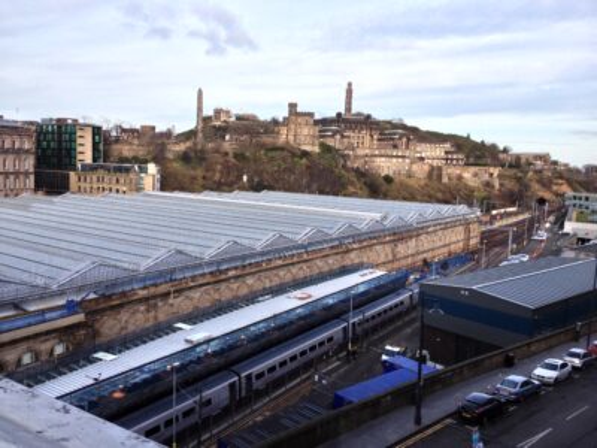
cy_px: 224
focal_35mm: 35
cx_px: 298
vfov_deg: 40.7
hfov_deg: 52.6
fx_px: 604
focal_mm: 4.28
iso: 50
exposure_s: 1/552
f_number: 2.4
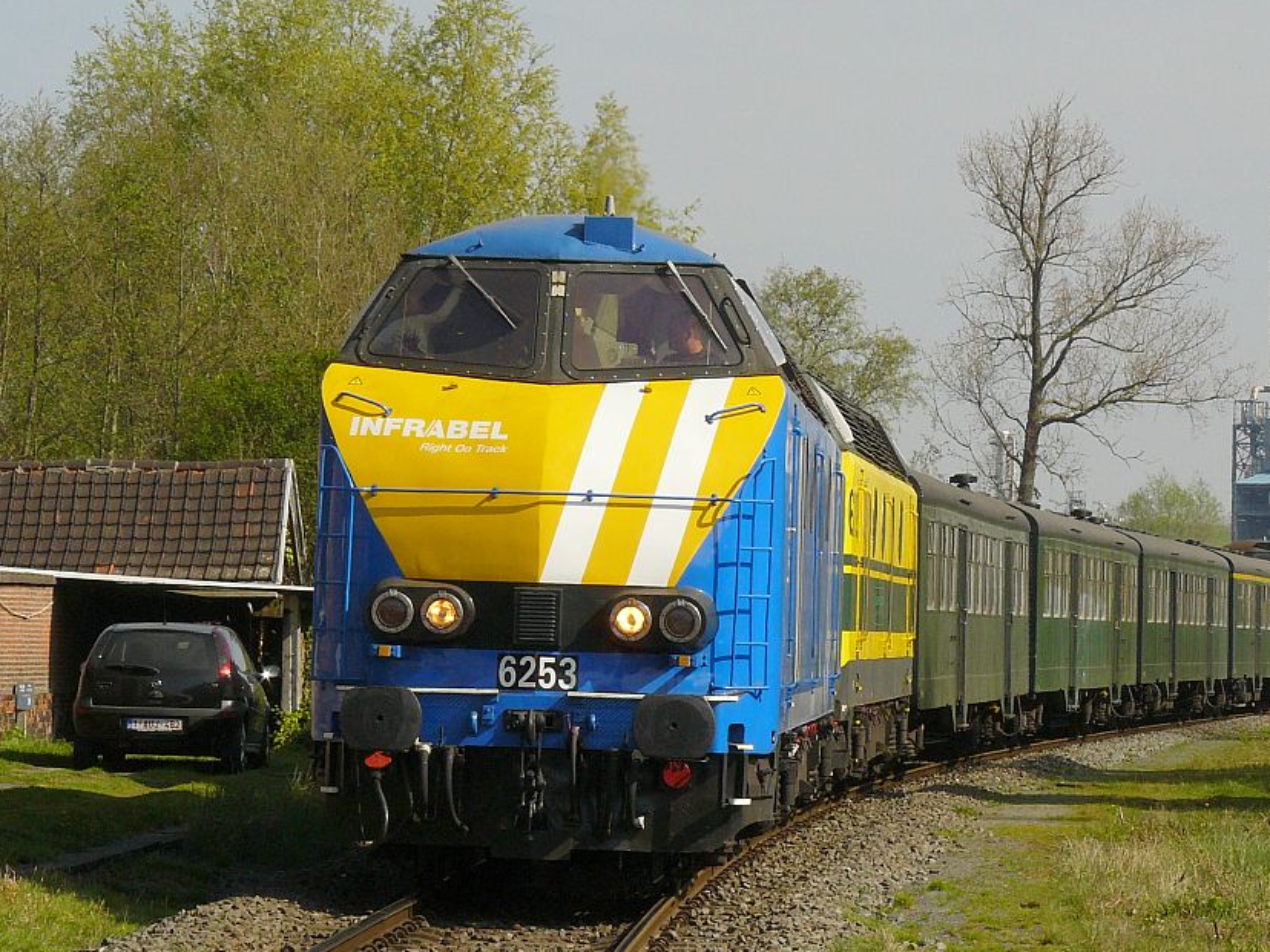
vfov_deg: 8.1
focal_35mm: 184
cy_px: 379
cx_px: 741
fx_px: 6751
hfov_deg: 10.7
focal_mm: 21.2
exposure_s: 1/500
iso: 100
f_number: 6.3
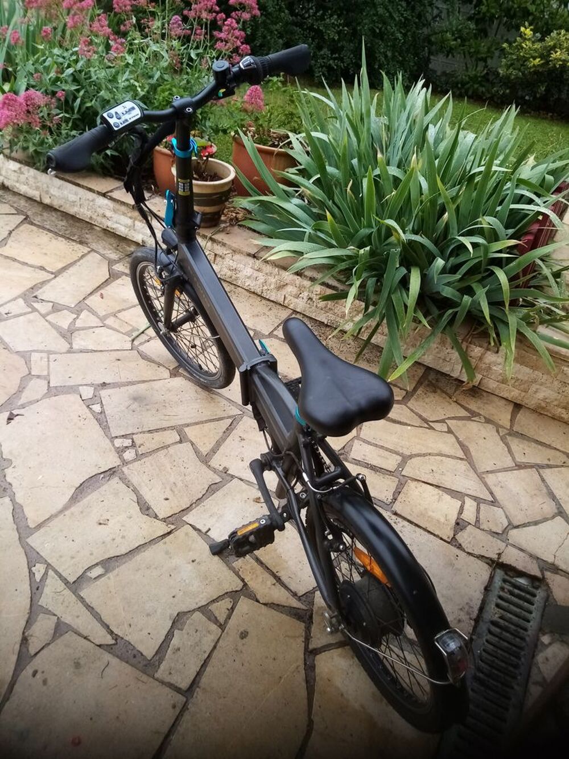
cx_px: 284
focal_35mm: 26
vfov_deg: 67.3
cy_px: 380
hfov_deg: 53.1
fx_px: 570
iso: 104
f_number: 1.8
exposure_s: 1/207
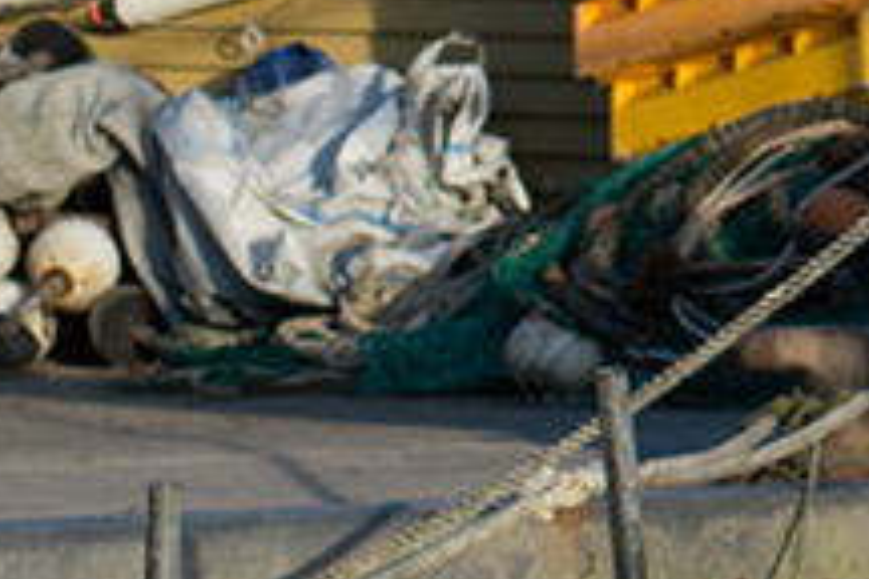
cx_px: -1094
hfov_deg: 3.2
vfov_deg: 2.1
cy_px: 1242
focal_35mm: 641
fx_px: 15472
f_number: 8
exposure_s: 1/125
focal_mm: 135
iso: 100
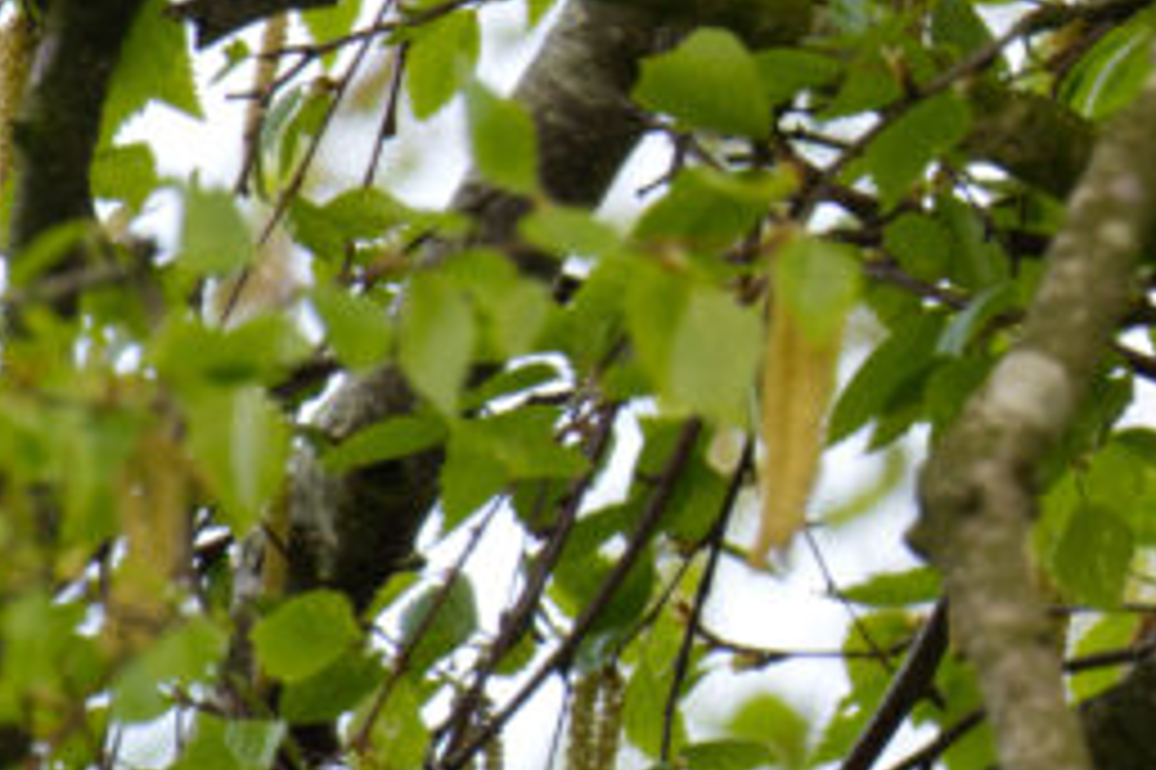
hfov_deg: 0.9
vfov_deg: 0.6
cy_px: -491
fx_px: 76758
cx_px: 2029
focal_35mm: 2392
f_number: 10
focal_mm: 600
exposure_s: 1/250
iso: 1000
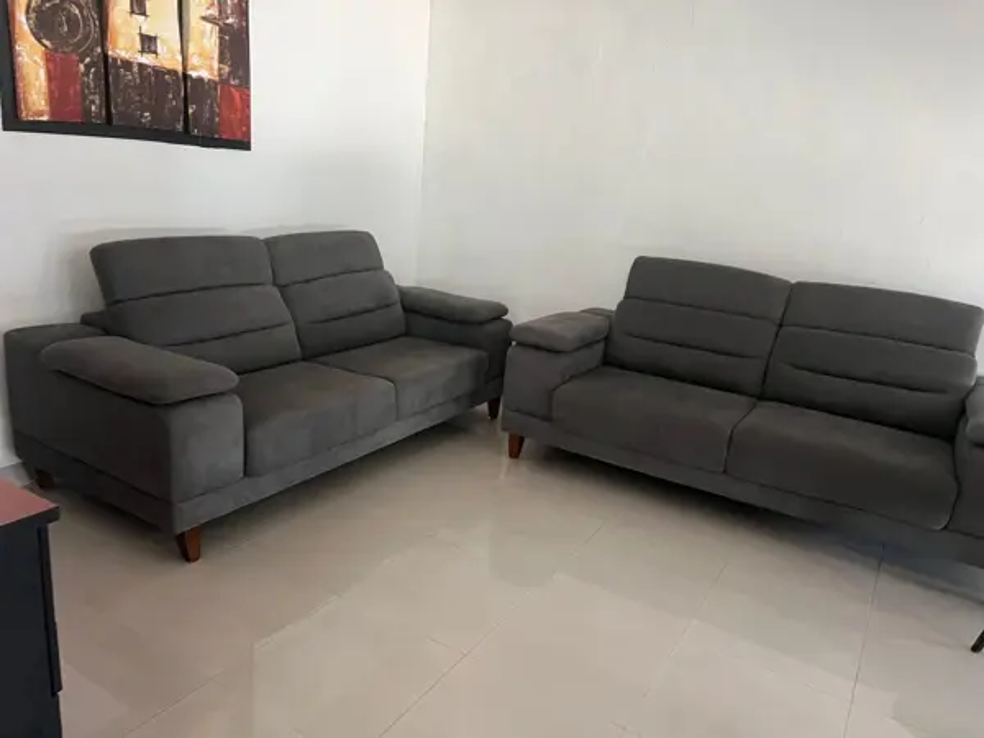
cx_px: 492
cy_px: 369
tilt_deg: -14.6
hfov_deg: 67.3
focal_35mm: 26
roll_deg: -4.0
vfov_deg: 53.1
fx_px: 739
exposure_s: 1/60
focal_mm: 5.7
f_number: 1.5
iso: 200
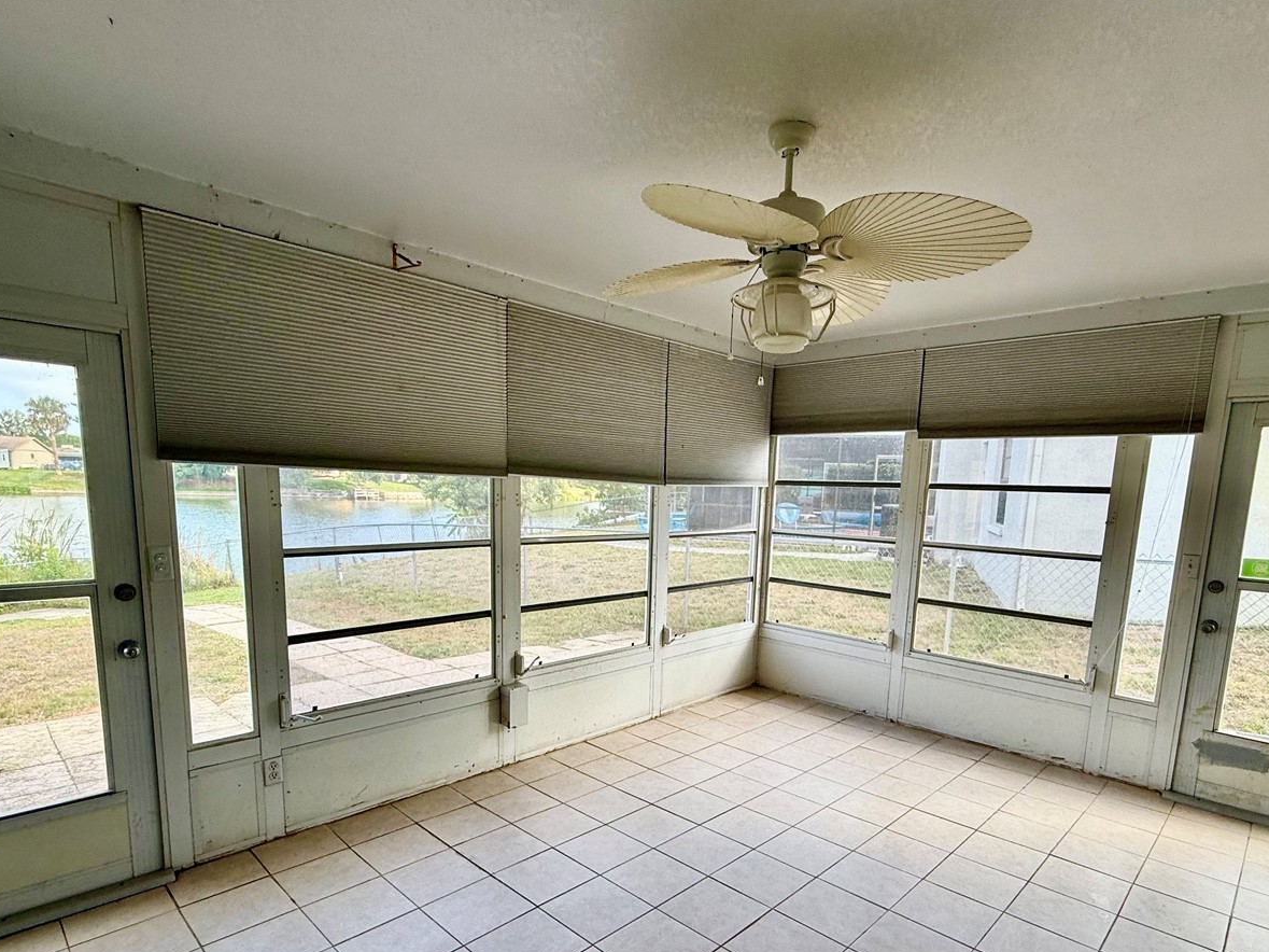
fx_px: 696
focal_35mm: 19
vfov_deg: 67.8
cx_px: 658
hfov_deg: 84.6
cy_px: 587
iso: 50
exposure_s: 1/157
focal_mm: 2.22
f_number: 2.2
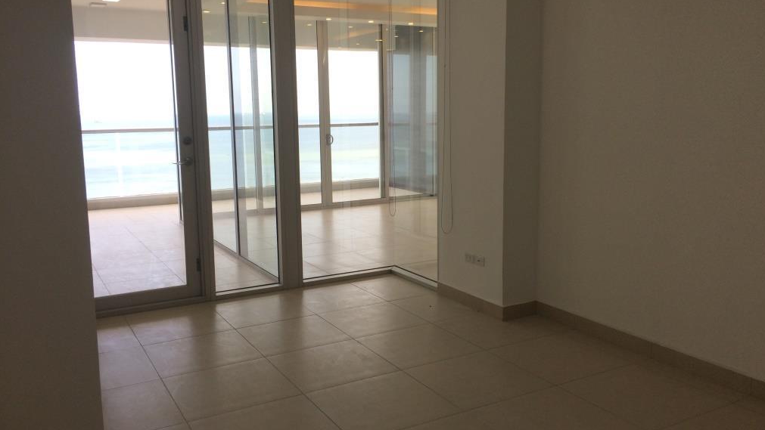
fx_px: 649
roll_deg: -1.5
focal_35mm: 32
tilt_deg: -8.3
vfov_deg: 36.7
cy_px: 202
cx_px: 387
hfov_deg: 61.0
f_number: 2.2
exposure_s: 1/155
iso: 32
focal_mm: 4.15
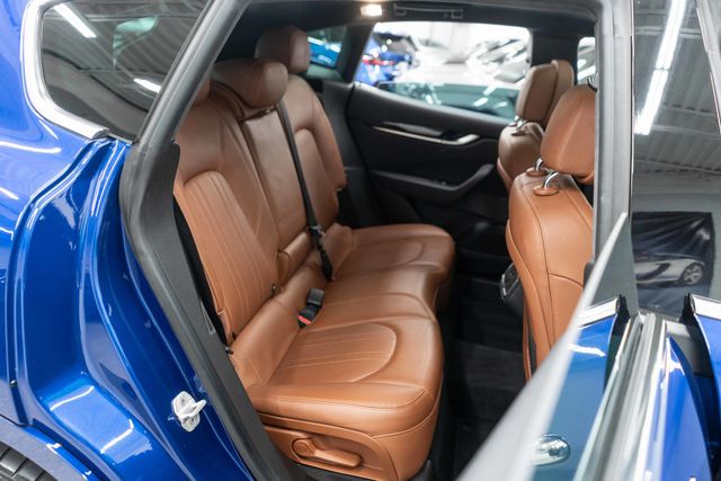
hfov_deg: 65.5
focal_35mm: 28
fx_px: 561
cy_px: 240
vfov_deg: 46.4
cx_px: 360
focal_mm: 28
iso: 2000
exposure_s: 1/60
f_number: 3.2
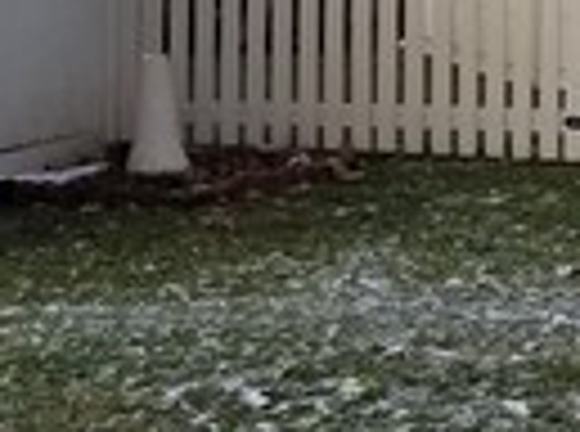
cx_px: 1030
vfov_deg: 7.1
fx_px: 3459
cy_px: -153
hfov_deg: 9.2
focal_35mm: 207
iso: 50
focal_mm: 4.25
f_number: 1.7
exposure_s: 1/1512
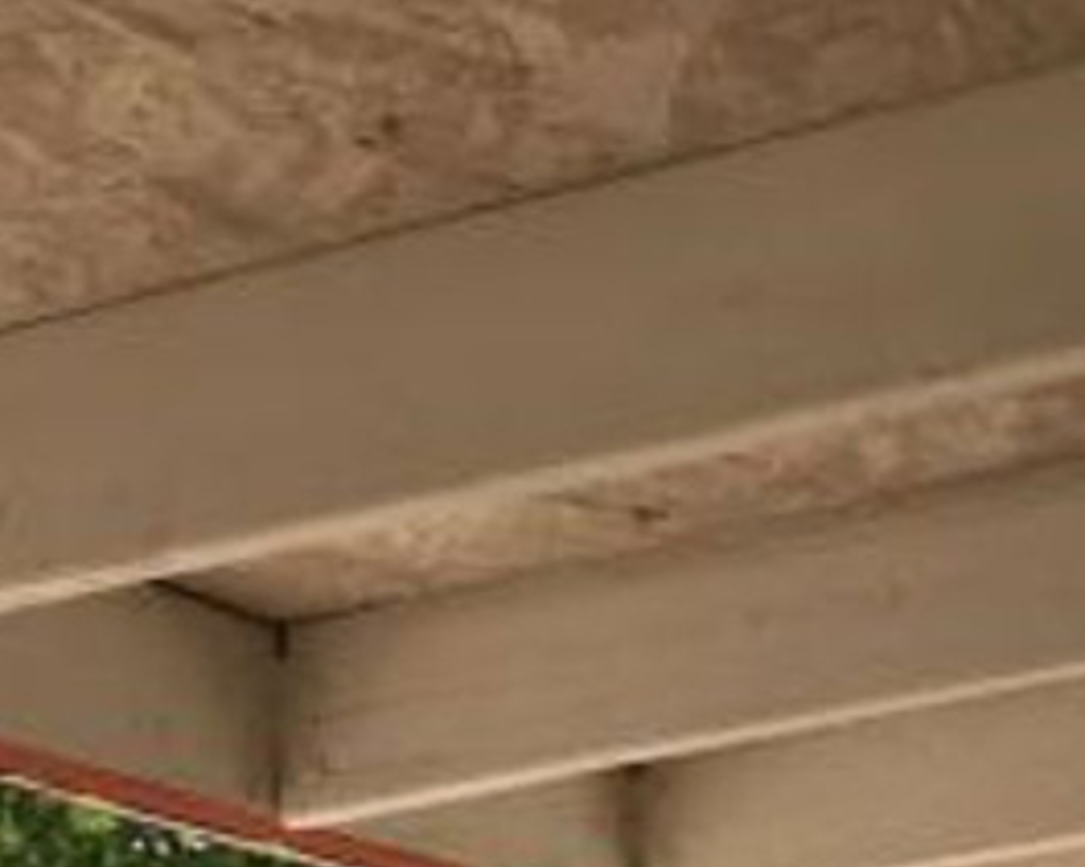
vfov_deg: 13.1
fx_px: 3531
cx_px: 826
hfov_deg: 17.4
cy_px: 1348
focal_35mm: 110
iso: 32
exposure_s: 1/1276
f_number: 2.2
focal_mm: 4.15
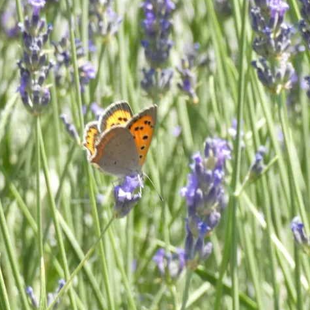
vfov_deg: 12.6
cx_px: 141
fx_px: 1408
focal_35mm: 139
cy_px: 155
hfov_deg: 12.6
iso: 80
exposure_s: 1/80
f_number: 5.1
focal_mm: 21
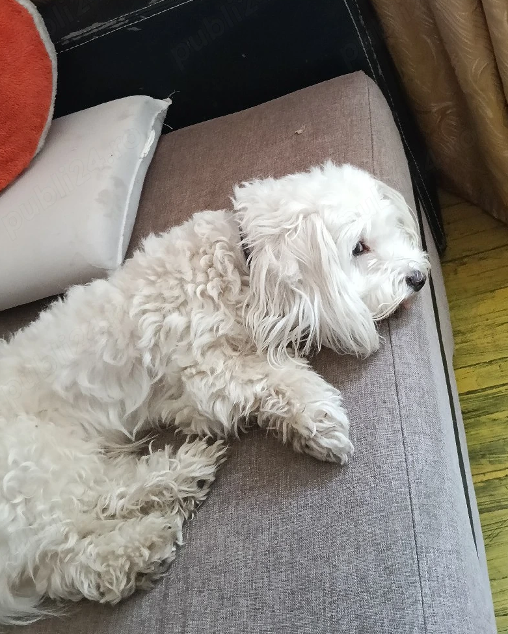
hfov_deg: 41.1
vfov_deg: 49.3
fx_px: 676
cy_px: 206
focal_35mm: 36
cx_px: 282
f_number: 1.8
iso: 1000
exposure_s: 1/20
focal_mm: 3.98
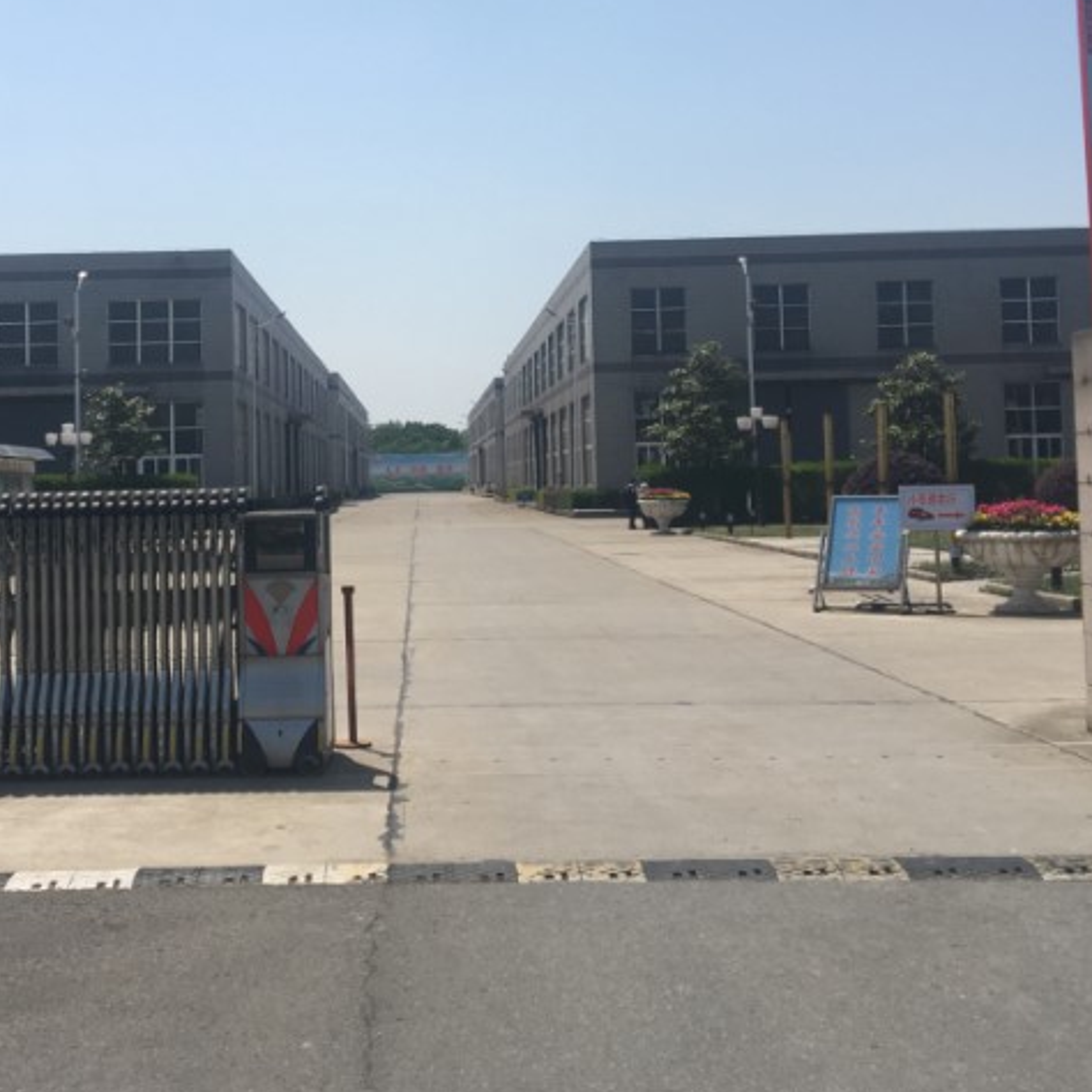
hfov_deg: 35.8
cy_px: 382
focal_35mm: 47
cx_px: 403
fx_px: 1677
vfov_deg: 35.8
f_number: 2.2
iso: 25
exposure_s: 1/2653
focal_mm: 4.15
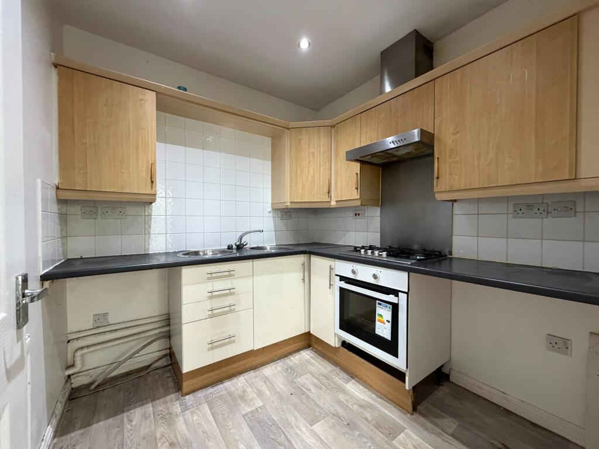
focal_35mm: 14
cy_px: 224
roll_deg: +1.5
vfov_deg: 85.7
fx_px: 242
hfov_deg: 102.1
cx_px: 300
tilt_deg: -0.6
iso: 500
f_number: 2.2
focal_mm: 2.2
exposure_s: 1/60
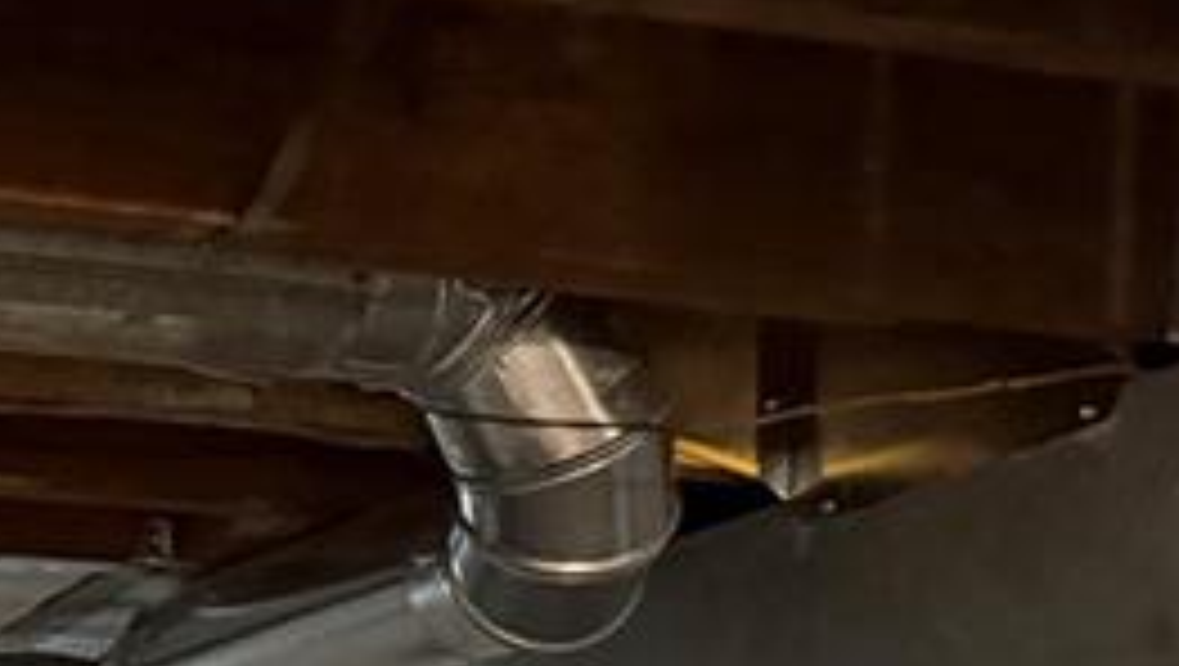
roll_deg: -1.1
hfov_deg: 18.2
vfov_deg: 10.6
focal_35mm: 102
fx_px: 3192
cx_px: -684
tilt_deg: -2.4
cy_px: 1467
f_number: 1.78
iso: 1000
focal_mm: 6.76
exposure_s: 1/30
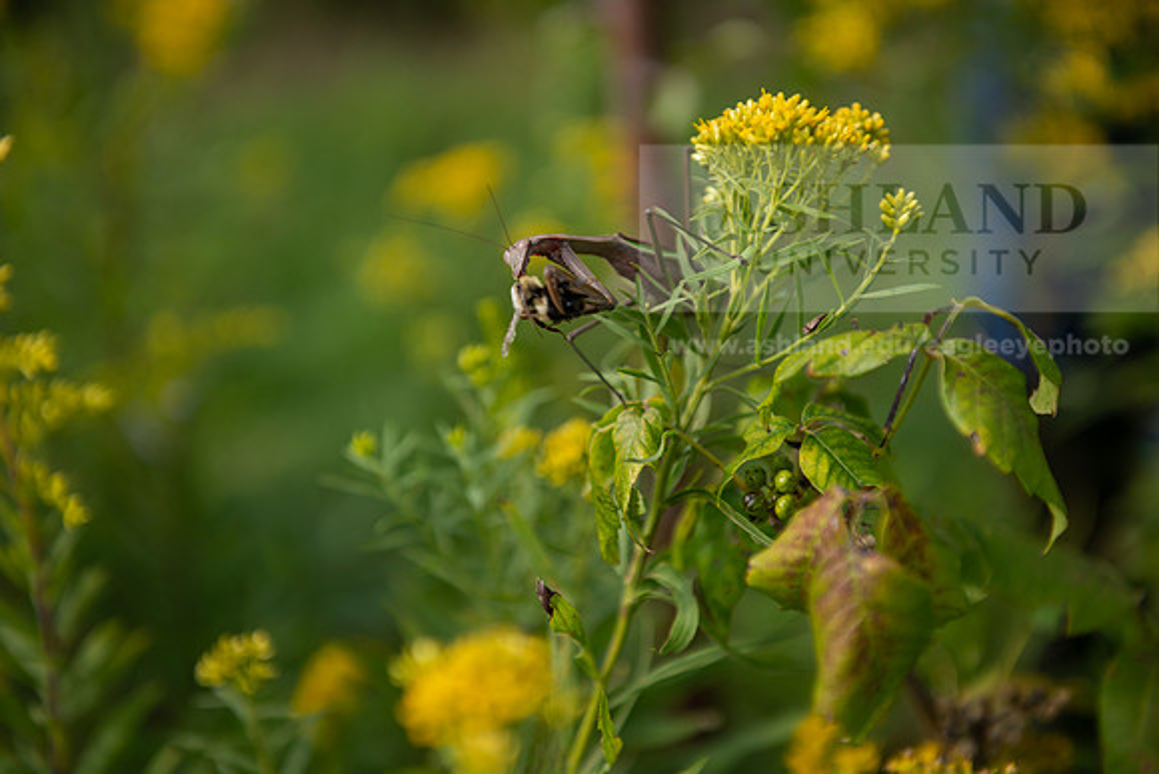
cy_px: 387
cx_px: 580
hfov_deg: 28.8
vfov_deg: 19.5
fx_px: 2254
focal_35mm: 70
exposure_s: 1/400
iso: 80
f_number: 3.5
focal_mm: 70
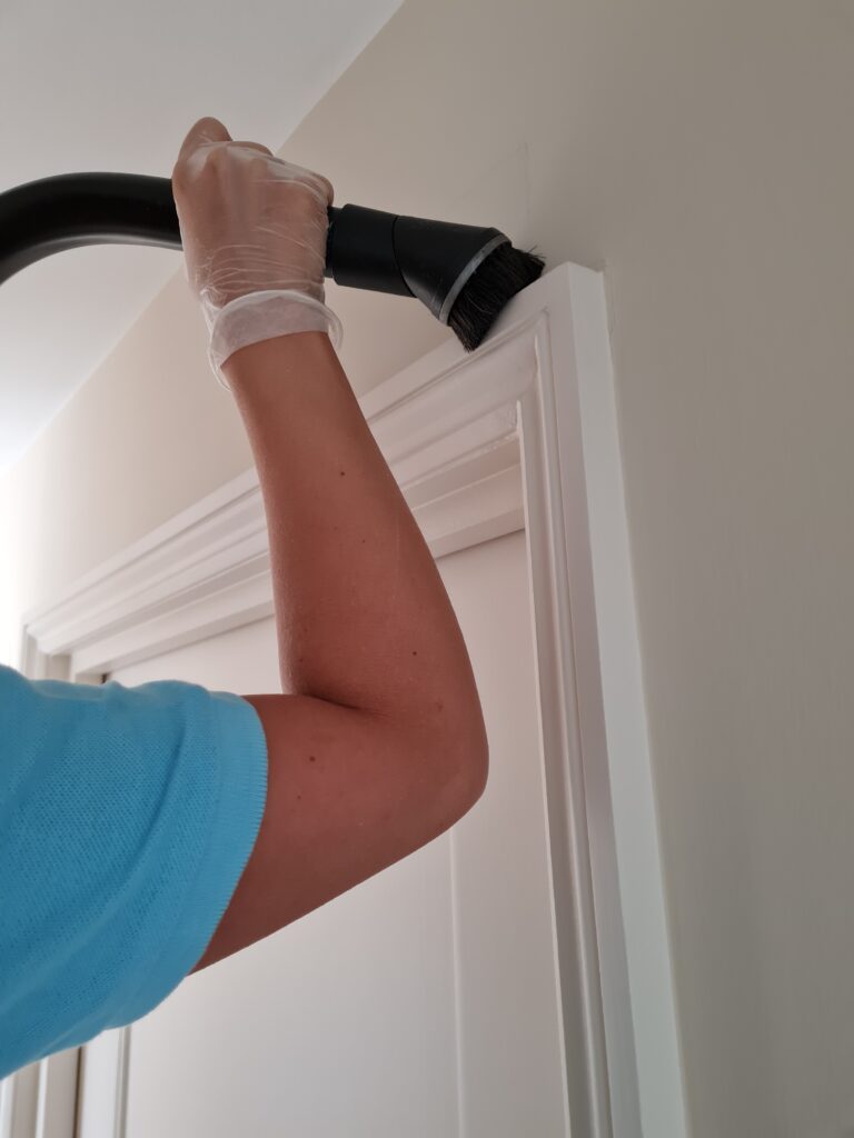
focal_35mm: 26
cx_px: 427
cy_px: 569
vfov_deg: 67.3
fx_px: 855
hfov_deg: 53.1
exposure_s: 1/50
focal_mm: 5.4
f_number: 1.8
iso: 320
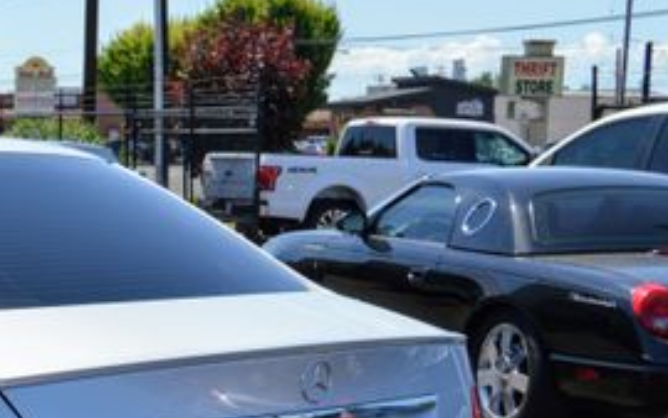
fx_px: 1712
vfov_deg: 13.6
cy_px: 477
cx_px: -79
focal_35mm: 94
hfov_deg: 20.9
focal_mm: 26
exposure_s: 1/250
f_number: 8
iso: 100
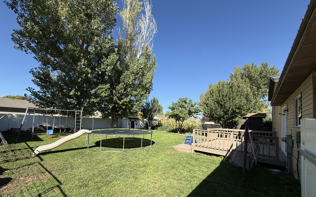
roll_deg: -2.3
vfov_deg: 74.1
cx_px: 158
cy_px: 117
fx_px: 129
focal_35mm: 15
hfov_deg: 101.5
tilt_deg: +2.4
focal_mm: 2.22
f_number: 2.2
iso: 50
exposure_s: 1/1368
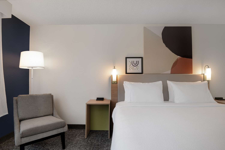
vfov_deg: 70.4
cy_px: 75
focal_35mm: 17
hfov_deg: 93.3
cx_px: 112
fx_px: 106
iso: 250
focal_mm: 17
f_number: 9
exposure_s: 1/3
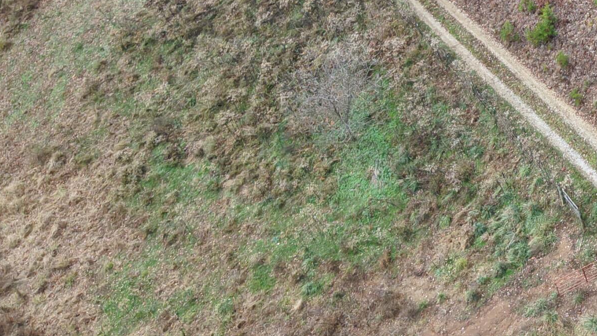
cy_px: -106
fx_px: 1045
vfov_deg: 17.1
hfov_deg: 28.7
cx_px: 670
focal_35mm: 66
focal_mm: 8.67
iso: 100
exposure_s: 1/25
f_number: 1.8
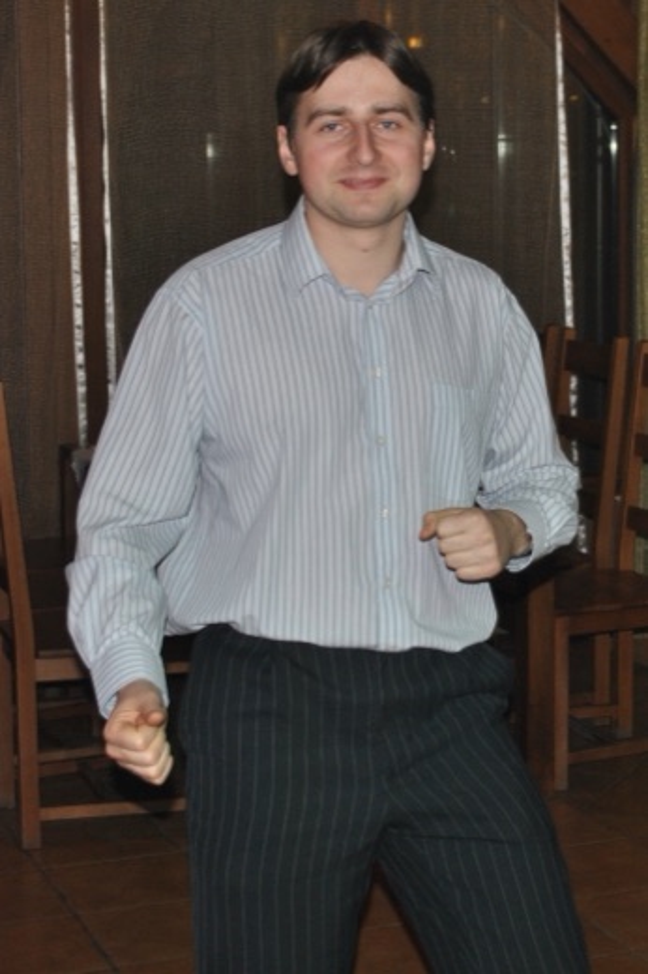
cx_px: 324
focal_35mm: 44
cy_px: 487
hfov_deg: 30.8
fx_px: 1176
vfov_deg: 45.0
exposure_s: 1/60
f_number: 4.5
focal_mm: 29
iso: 200
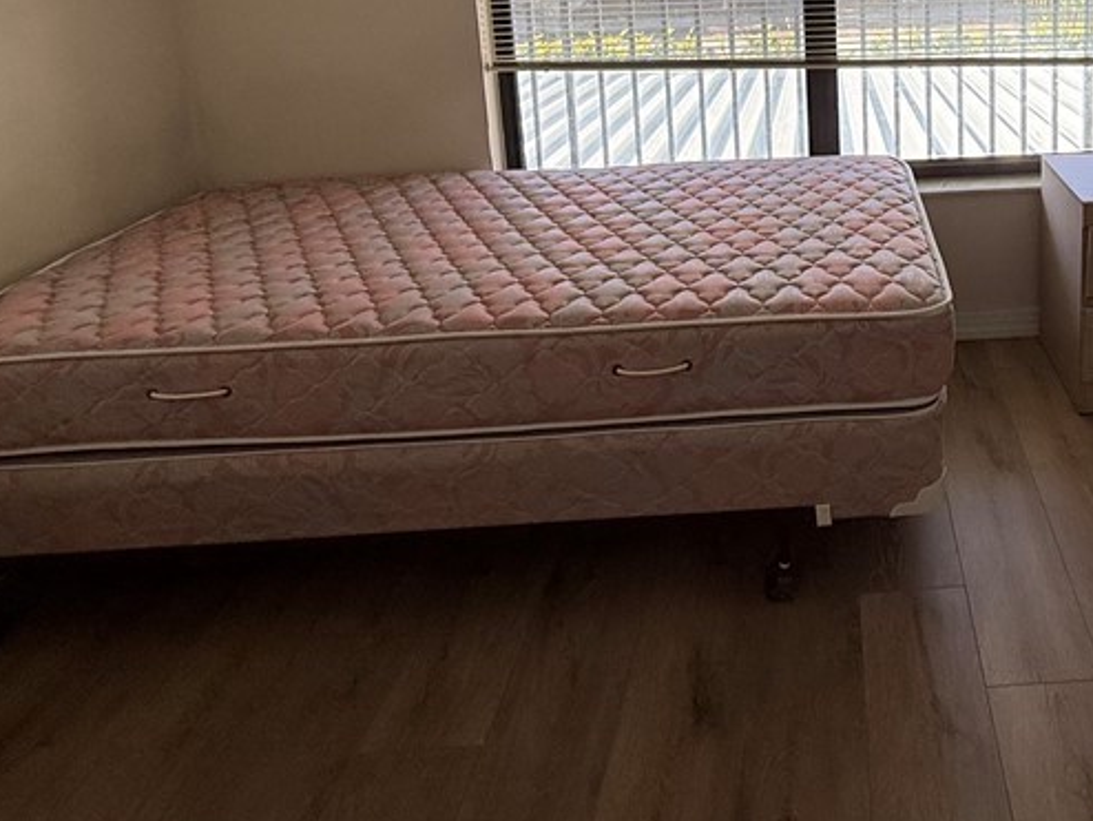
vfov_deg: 42.7
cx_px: 870
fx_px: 916
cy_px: 31
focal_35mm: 29
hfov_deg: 57.2
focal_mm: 2.22
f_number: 2.2
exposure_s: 1/262
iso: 50
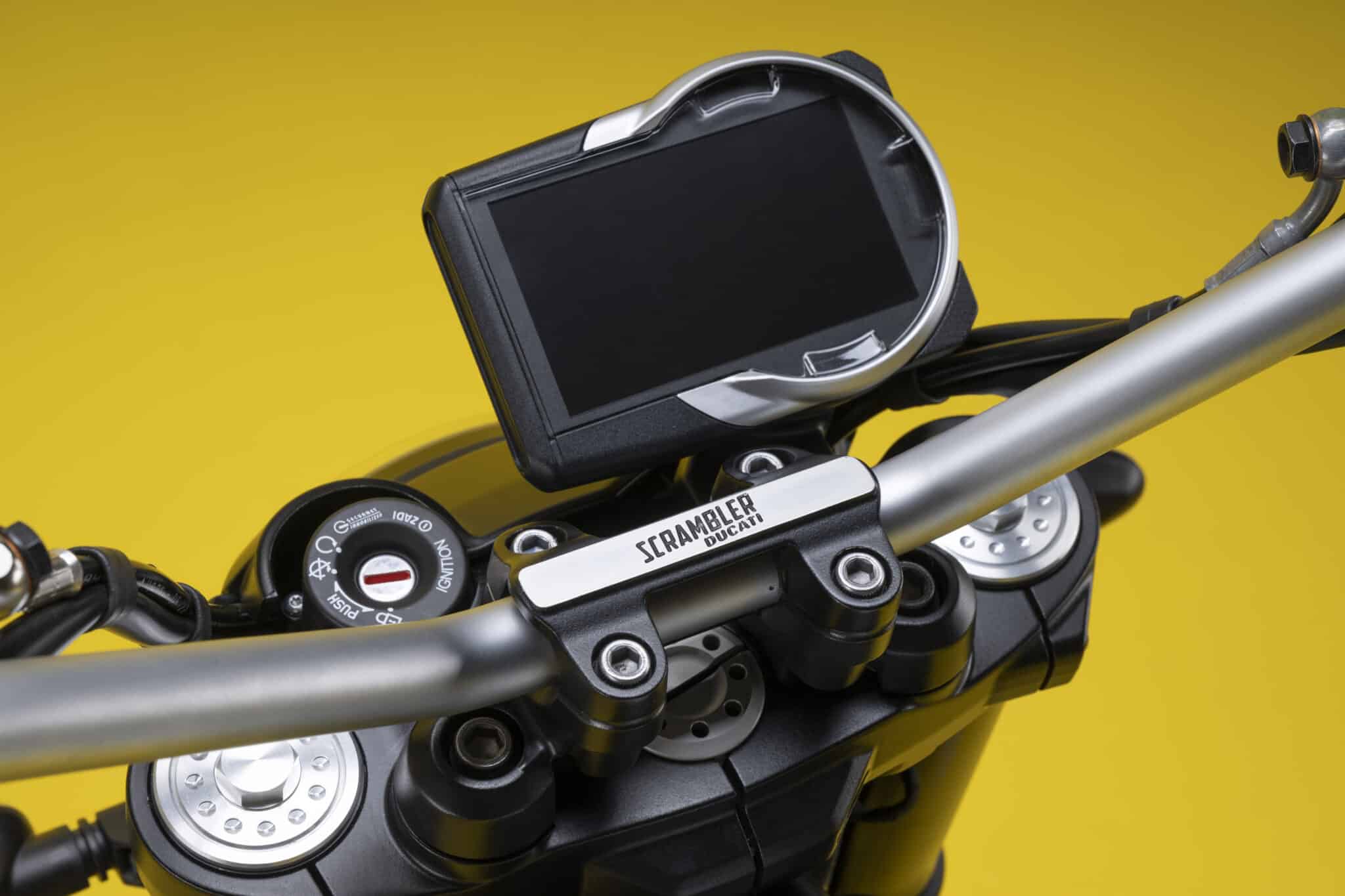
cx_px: 672
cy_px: 448
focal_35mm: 70
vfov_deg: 19.5
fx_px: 2615
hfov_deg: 28.8
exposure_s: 1/160
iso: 100
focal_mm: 70
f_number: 13
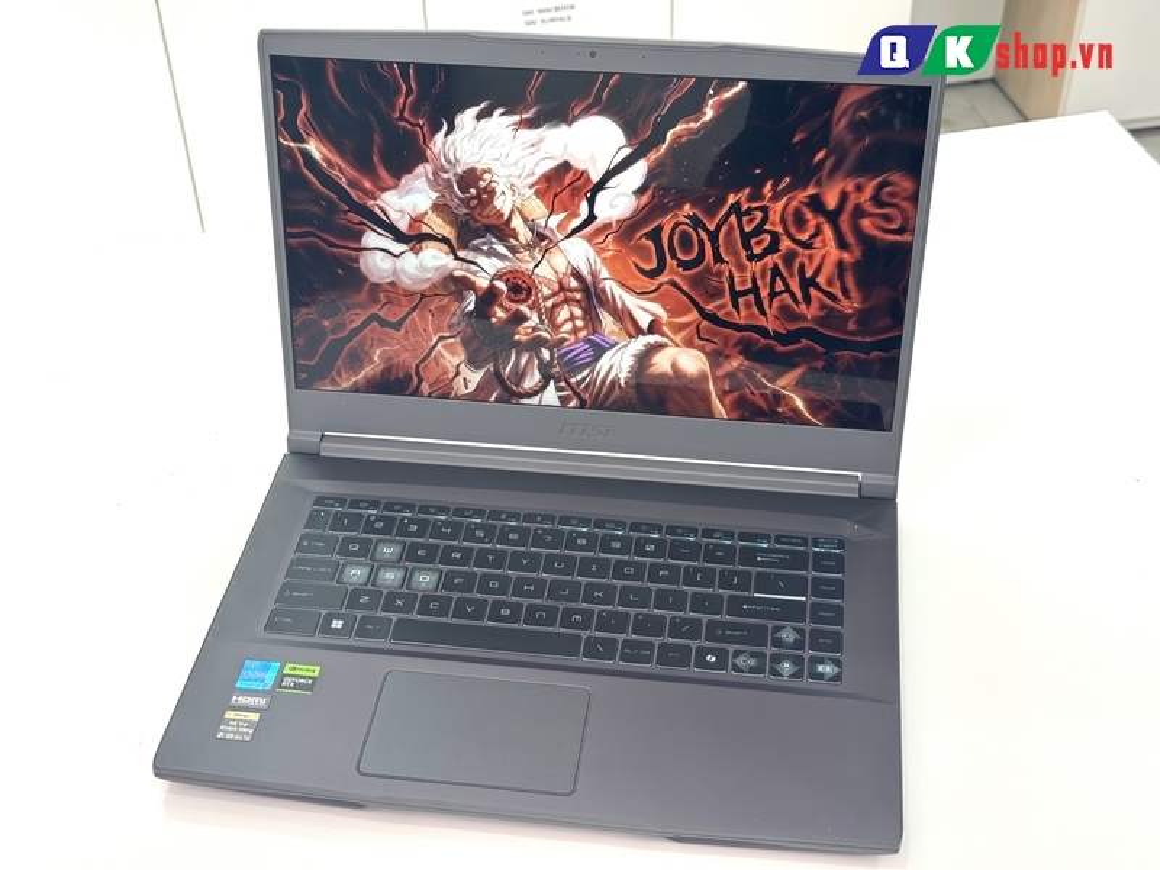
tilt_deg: -40.1
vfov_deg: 30.3
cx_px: 580
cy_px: 435
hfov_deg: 39.7
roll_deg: +2.0
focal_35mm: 48
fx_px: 1609
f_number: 1.78
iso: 64
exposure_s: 1/121
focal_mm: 6.76
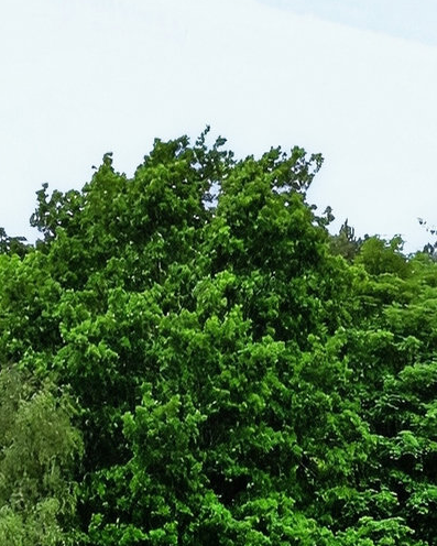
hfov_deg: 12.6
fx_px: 1956
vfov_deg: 14.7
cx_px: 437
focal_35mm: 121
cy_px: 849
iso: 100
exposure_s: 1/2000
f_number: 1.7
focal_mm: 6.7
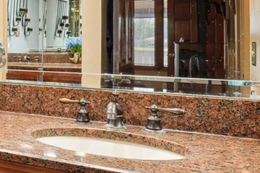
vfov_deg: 25.7
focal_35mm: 52
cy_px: 48
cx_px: -133
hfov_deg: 26.8
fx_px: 375
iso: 400
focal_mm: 14
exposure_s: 1/2
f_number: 8
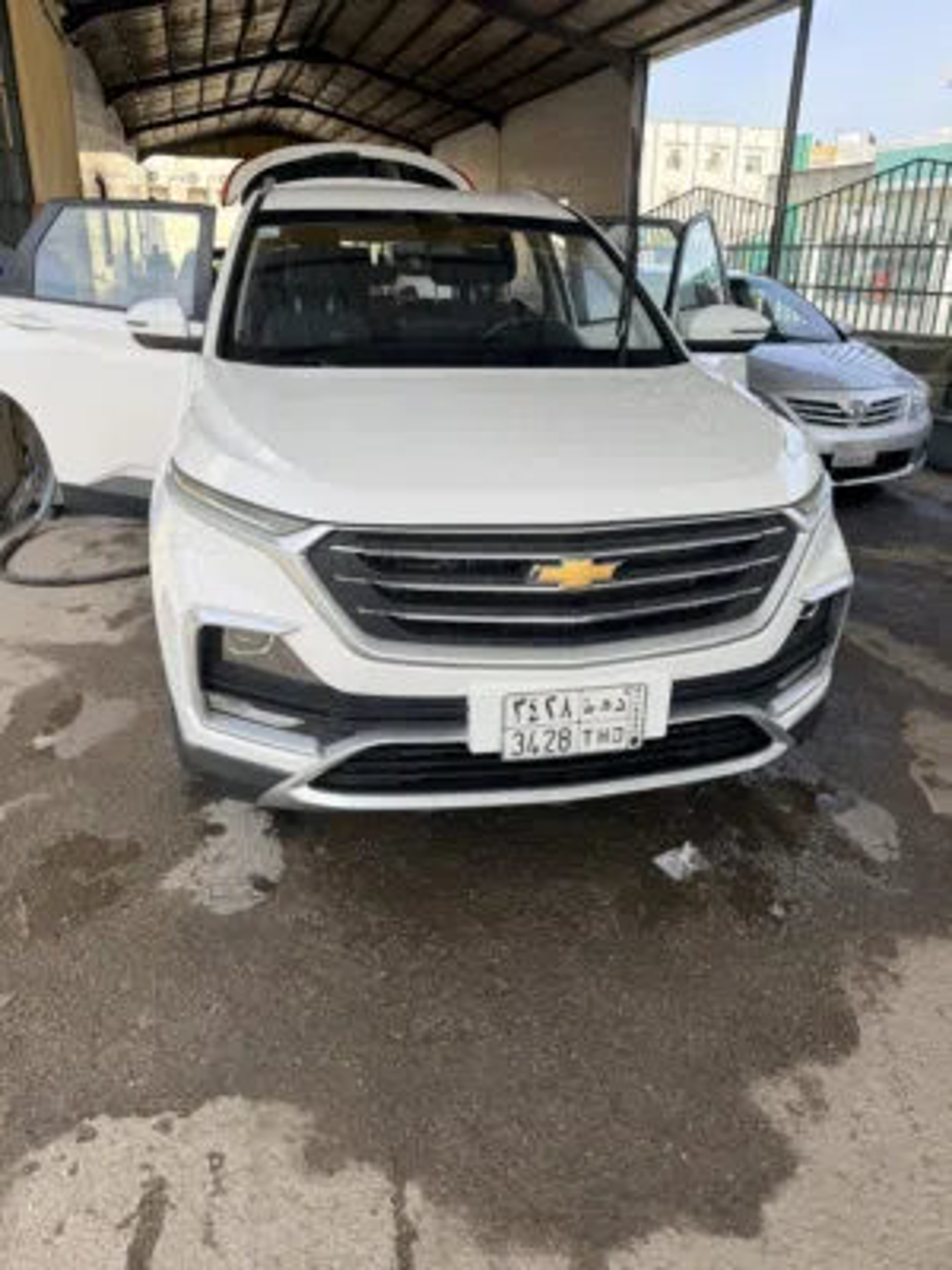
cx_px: 476
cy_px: 635
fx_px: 880
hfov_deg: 56.8
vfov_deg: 71.6
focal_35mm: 24
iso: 100
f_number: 1.78
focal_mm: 6.76
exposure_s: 1/2169
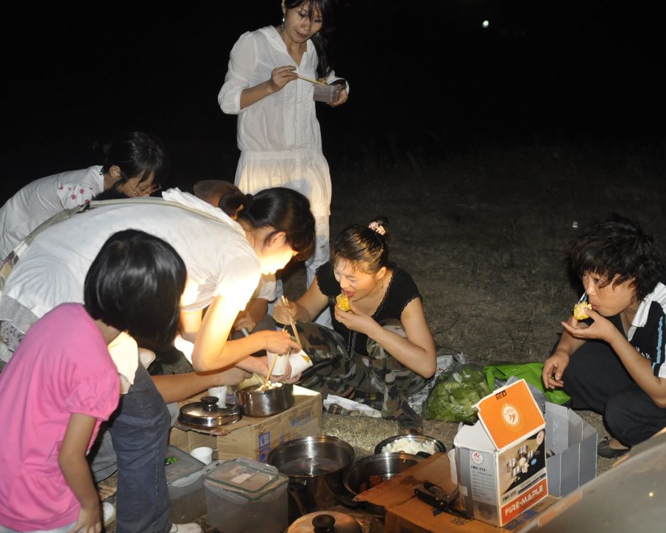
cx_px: 366
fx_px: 808
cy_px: 266
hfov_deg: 44.7
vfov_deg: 36.5
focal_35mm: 41
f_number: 2.8
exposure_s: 1/60
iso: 800
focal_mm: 24
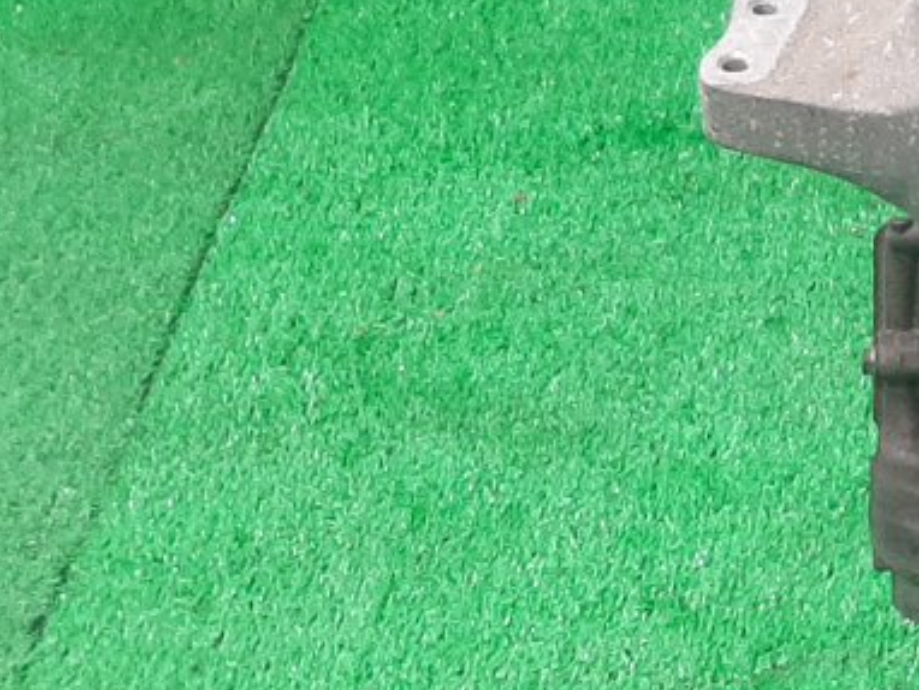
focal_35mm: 98
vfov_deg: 15.1
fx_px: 2603
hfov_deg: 16.9
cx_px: 1600
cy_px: 192
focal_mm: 3.93
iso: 152
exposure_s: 1/50
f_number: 1.7
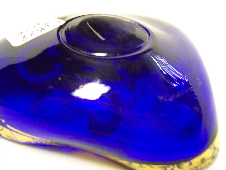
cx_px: 113
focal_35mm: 37
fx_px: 242
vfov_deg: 38.7
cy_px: 85
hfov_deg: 50.1
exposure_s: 1/30
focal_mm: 5.6
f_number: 2.8
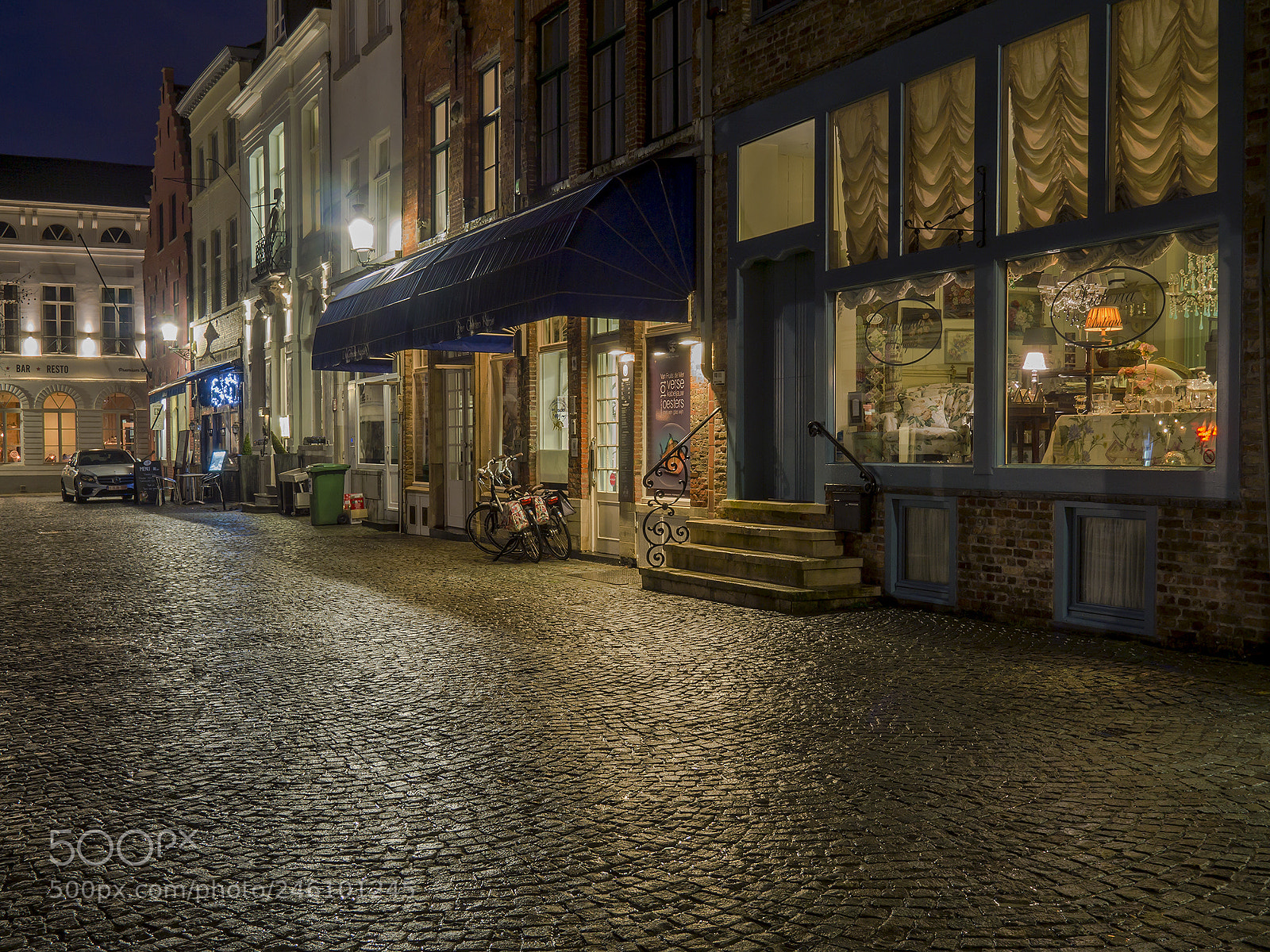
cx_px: 635
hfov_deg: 51.4
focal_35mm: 36
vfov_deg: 39.7
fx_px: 1321
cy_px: 476
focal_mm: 18
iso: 100
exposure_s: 5
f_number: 10
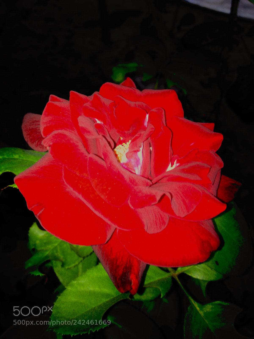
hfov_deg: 40.7
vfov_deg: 52.6
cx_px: 127
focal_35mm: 35
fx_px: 342
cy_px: 170
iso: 50
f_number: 2.4
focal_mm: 4.28
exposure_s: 1/21
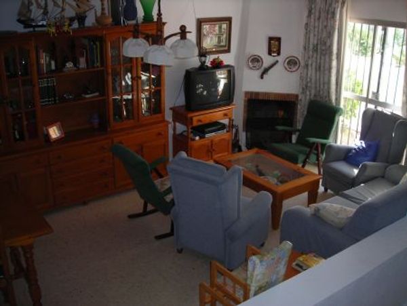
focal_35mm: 38
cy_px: 153
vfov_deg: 37.8
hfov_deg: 48.9
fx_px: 447
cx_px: 204
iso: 83
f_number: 3.2
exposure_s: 1/60.1
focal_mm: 6.3
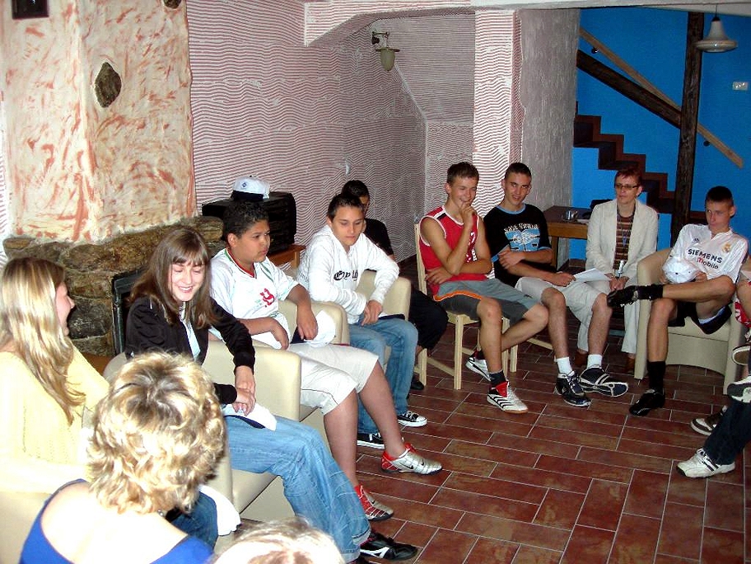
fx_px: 824
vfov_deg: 37.7
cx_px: 376
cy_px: 282
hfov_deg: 49.0
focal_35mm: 38
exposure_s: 1/60.1
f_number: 2.8
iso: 94
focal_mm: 7.8
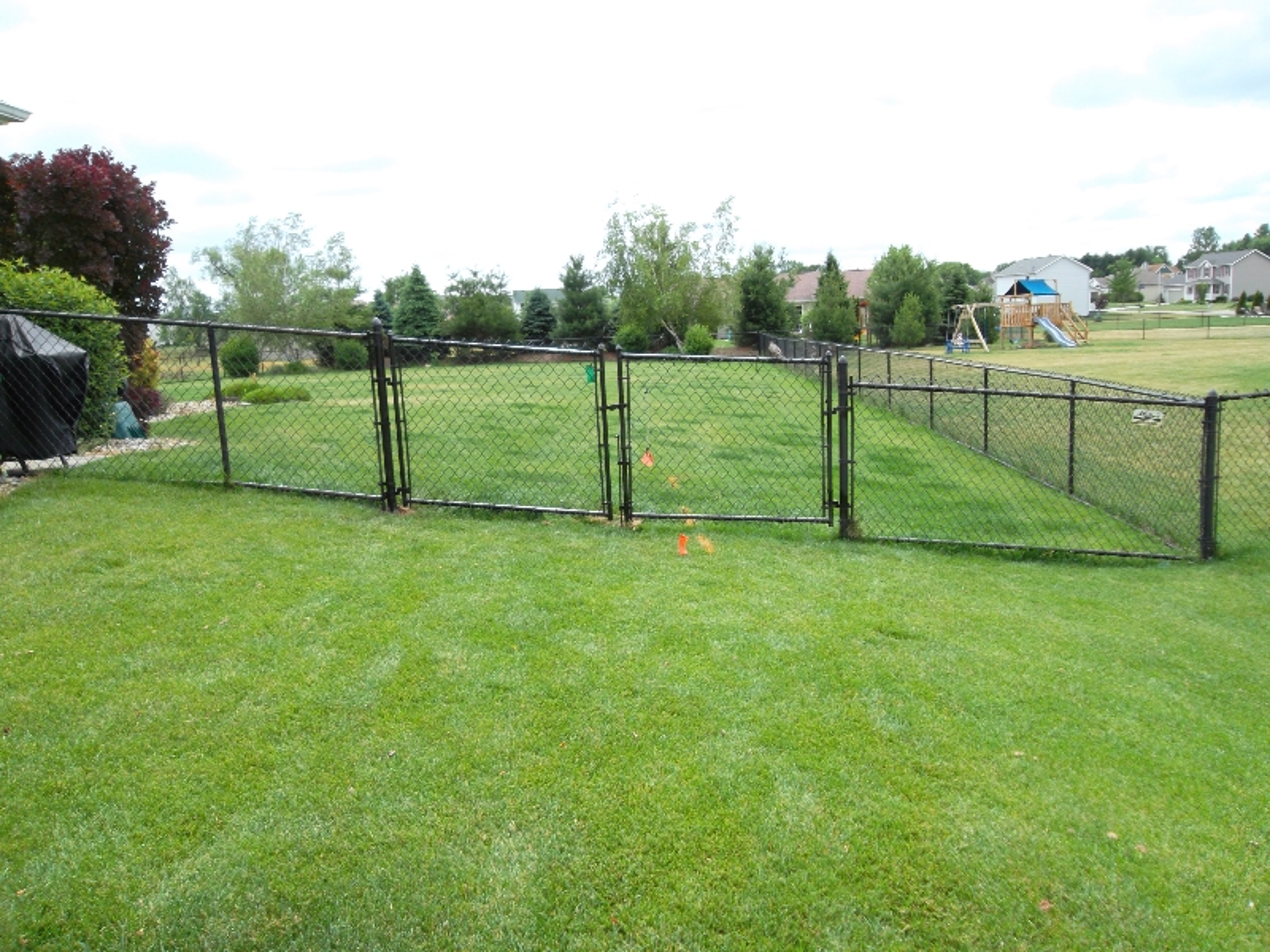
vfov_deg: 51.4
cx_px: 635
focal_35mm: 27
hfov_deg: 65.3
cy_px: 476
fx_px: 991
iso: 80
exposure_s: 1/280
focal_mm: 4.9
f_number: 3.5
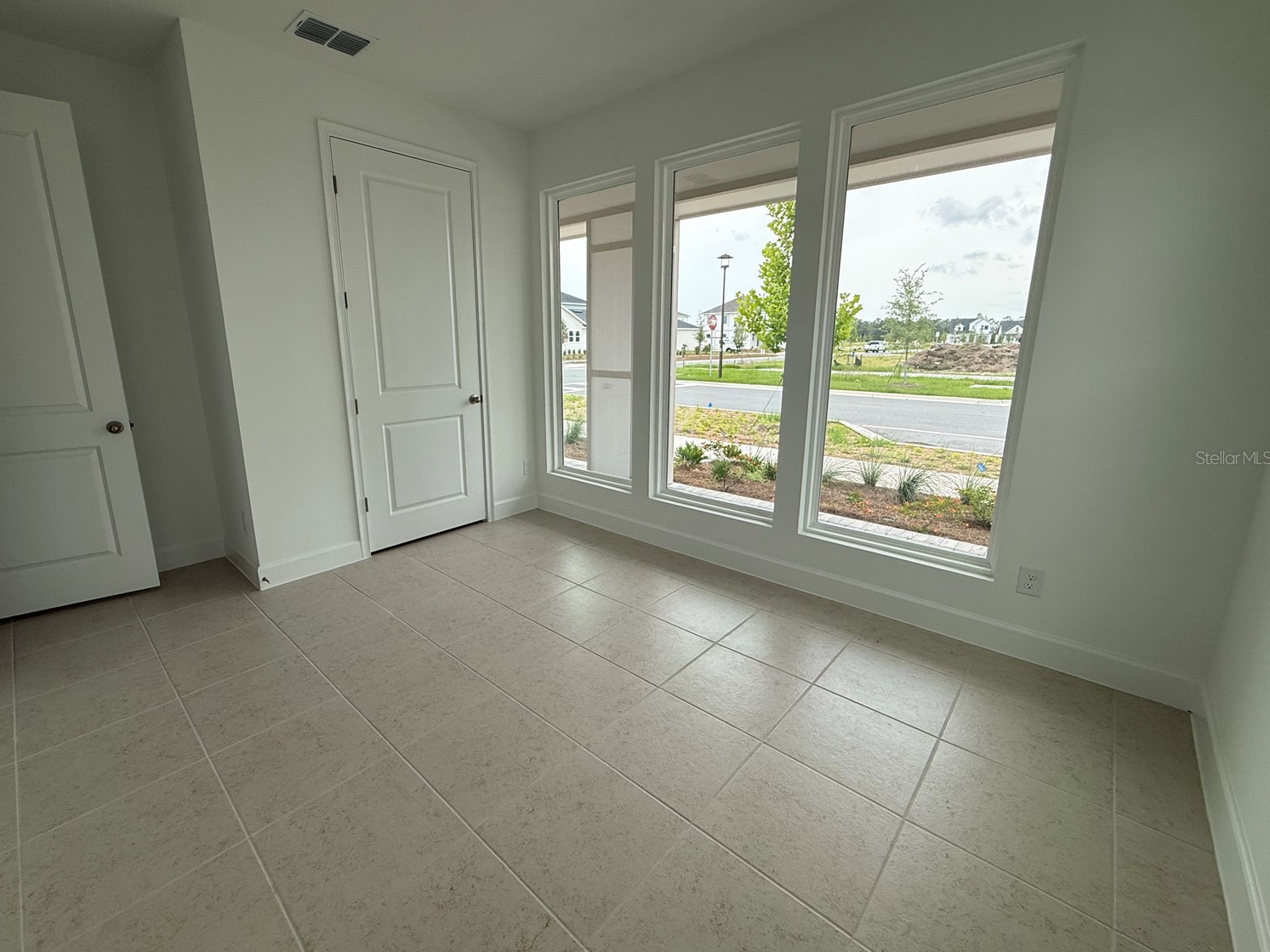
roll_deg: +0.6
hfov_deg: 98.0
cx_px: 595
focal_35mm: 15
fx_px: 550
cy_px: 457
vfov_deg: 81.7
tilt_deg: -11.1
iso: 64
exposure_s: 1/319
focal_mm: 2.22
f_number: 2.2
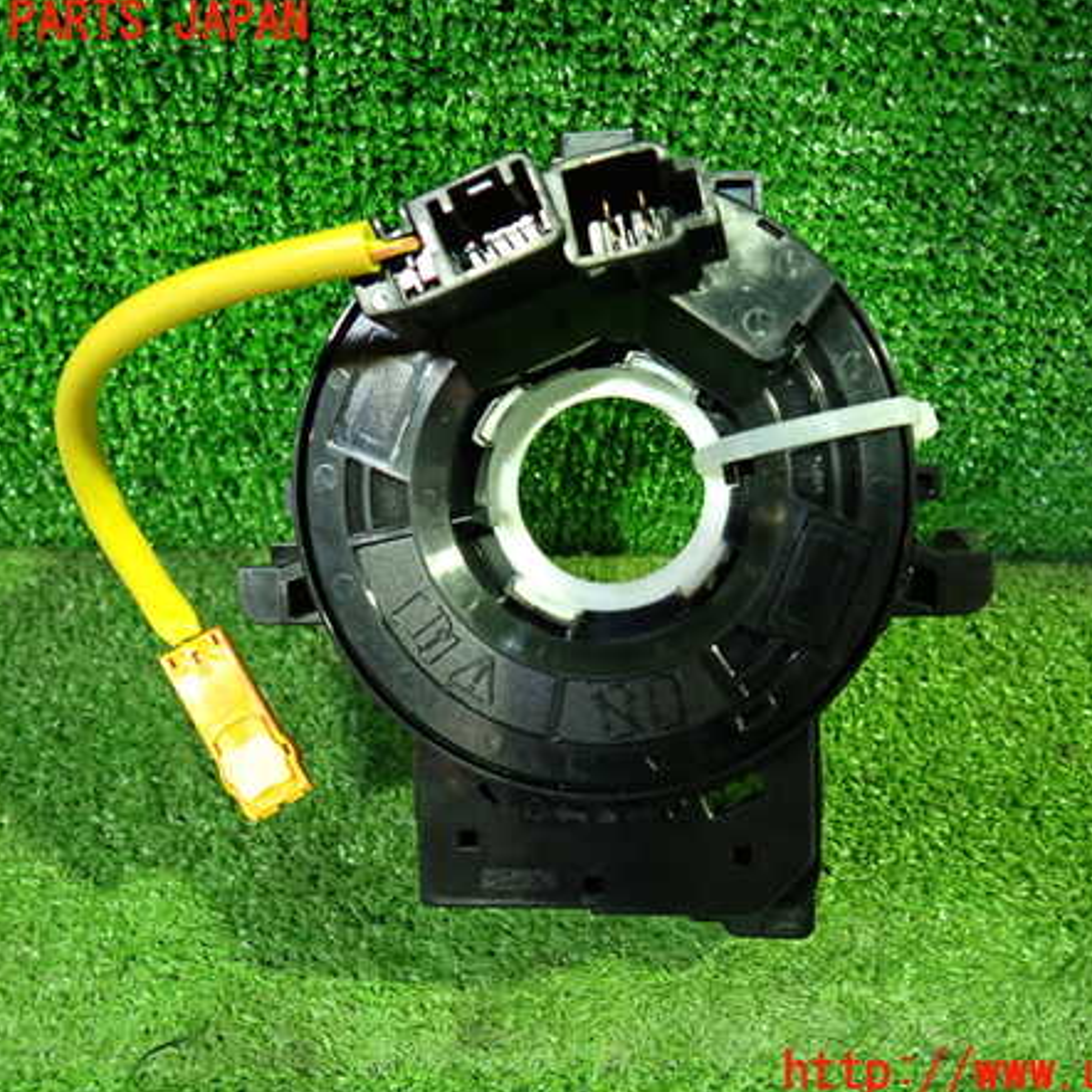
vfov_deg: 54.0
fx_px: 1071
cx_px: 600
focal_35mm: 30
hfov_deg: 53.9
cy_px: 548
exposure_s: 1/30
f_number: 2
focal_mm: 4.5
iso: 800
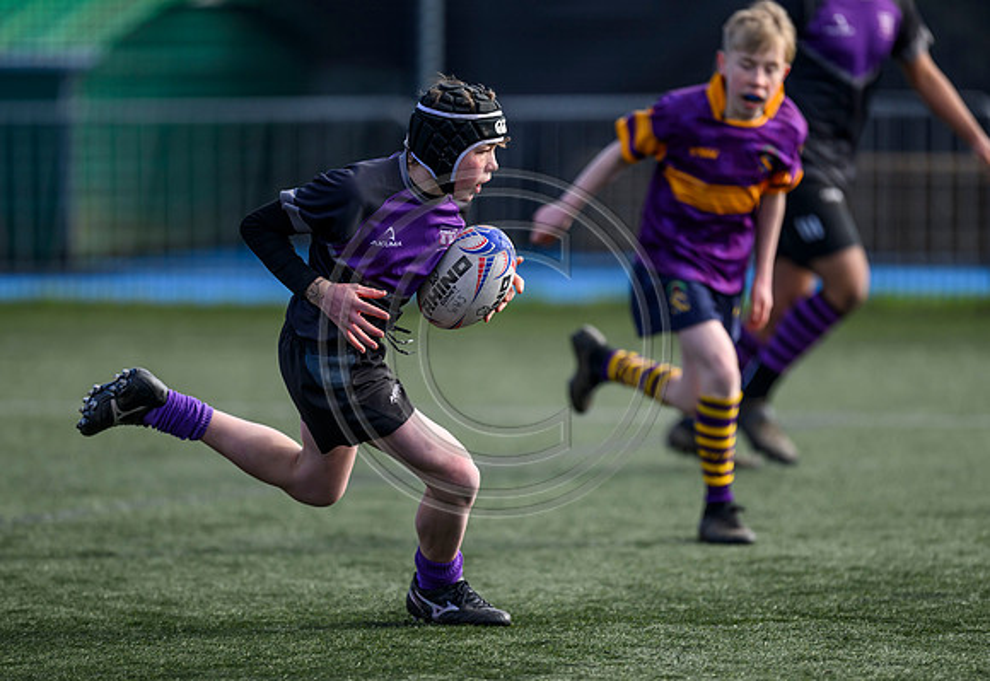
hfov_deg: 4.8
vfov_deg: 3.3
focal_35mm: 424
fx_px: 11782
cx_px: 468
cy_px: 342
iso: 500
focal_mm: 400
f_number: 3.2
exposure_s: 1/3200
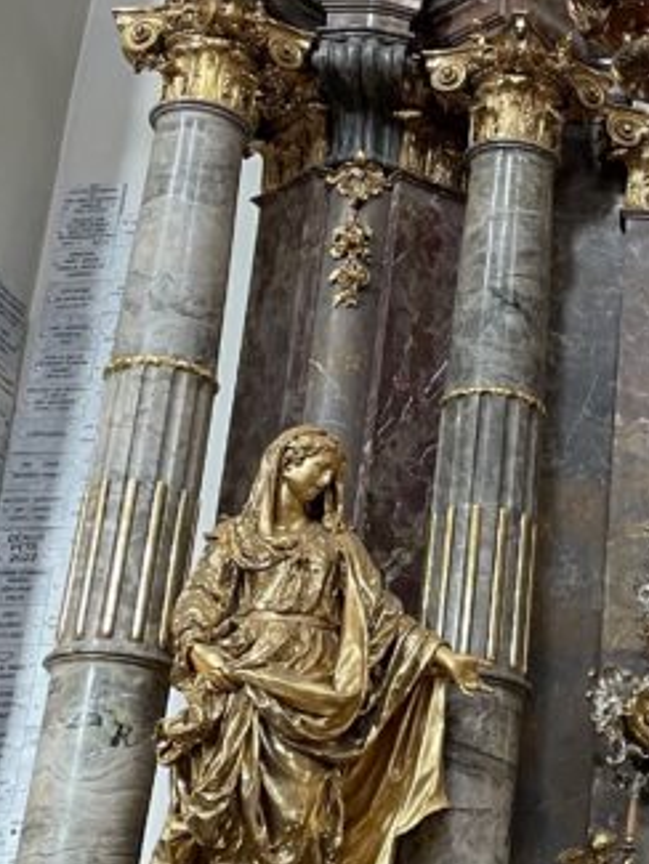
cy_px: 375
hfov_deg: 17.0
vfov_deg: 23.8
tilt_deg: +24.1
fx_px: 2048
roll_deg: +0.0
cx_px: 835
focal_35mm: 82
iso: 125
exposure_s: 1/65
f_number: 1.6
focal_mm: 4.2
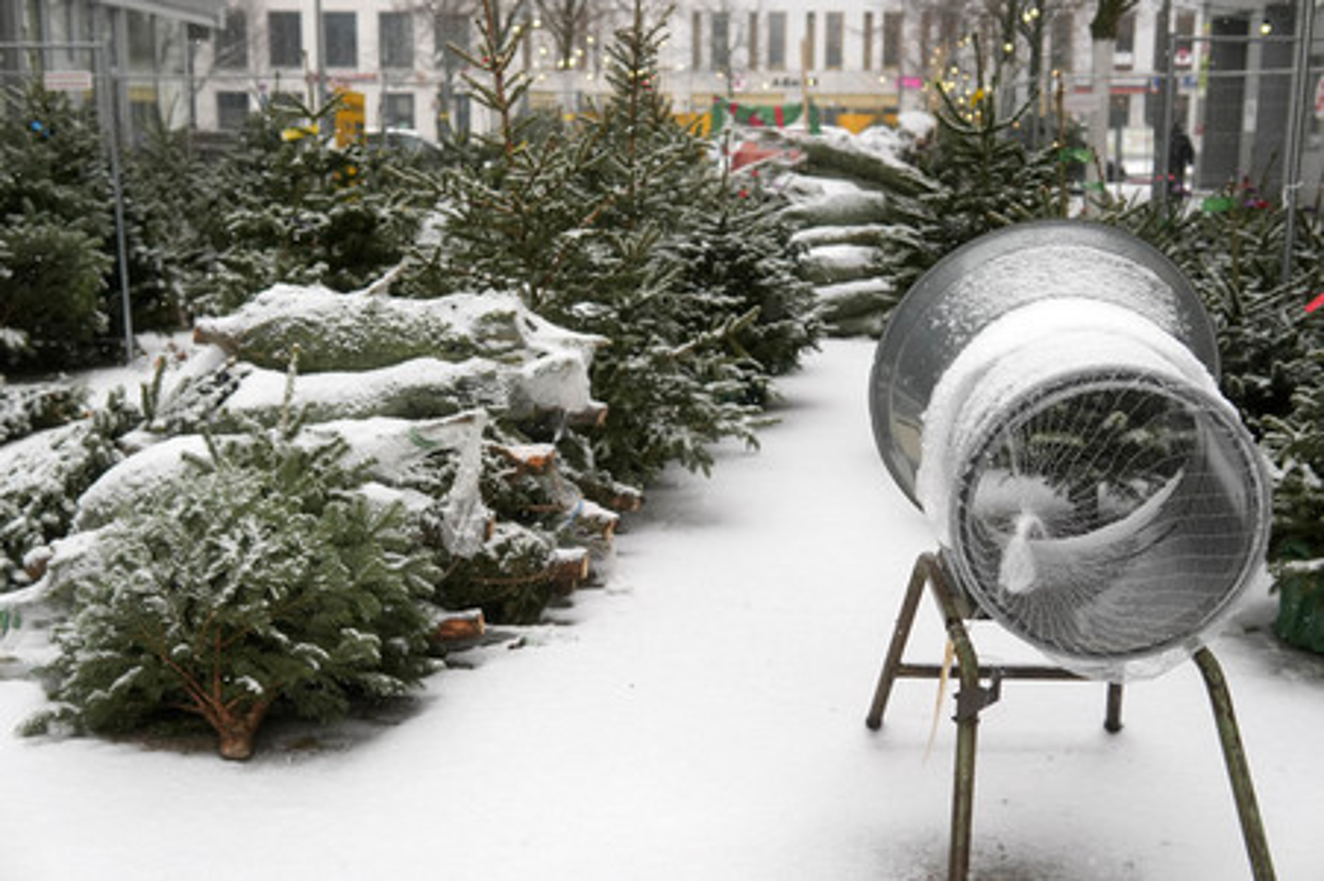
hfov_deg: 43.6
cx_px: 662
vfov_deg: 29.8
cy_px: 440
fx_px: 1654
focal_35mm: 45
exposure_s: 1/800
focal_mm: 30
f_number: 3.2
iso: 640
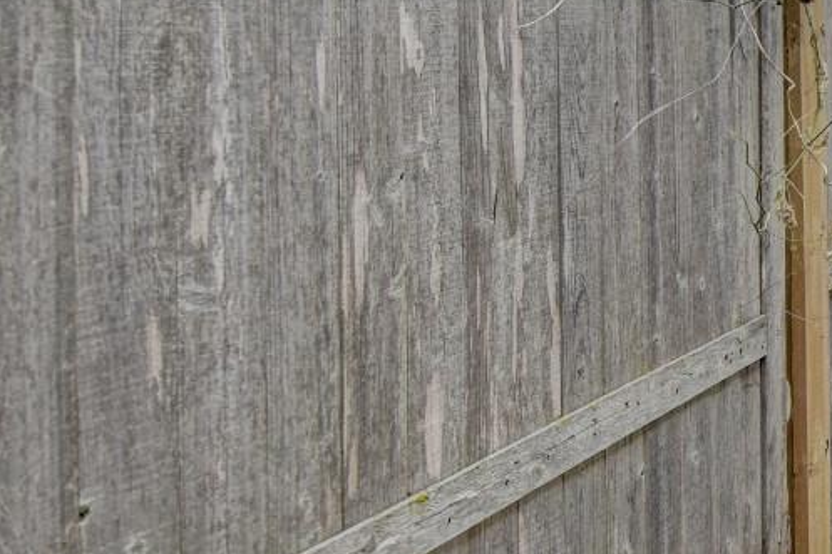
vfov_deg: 22.4
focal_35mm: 58
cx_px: 1284
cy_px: -11
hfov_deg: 25.1
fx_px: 1340
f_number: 8
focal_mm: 12
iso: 400
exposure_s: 1/100
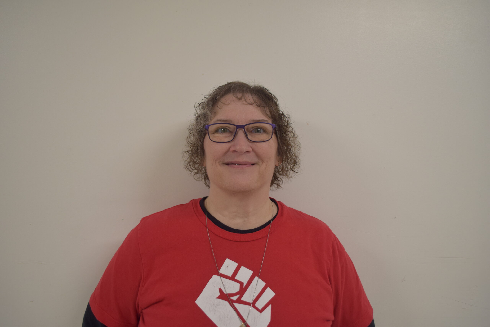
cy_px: 164
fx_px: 367
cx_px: 245
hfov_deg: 67.4
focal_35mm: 27
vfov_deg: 47.9
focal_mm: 18
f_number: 4
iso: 450
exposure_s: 1/60
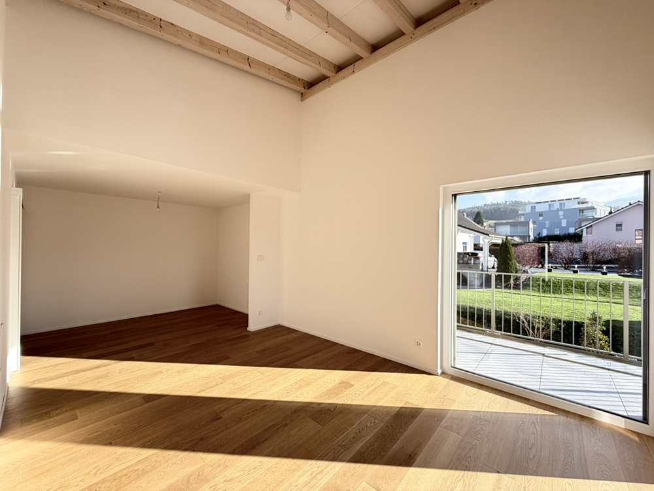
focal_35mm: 14
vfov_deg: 85.7
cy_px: 246
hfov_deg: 102.1
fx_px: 265
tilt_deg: +1.0
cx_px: 327
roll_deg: -0.5
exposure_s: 1/230
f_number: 2.2
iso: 40
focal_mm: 2.22
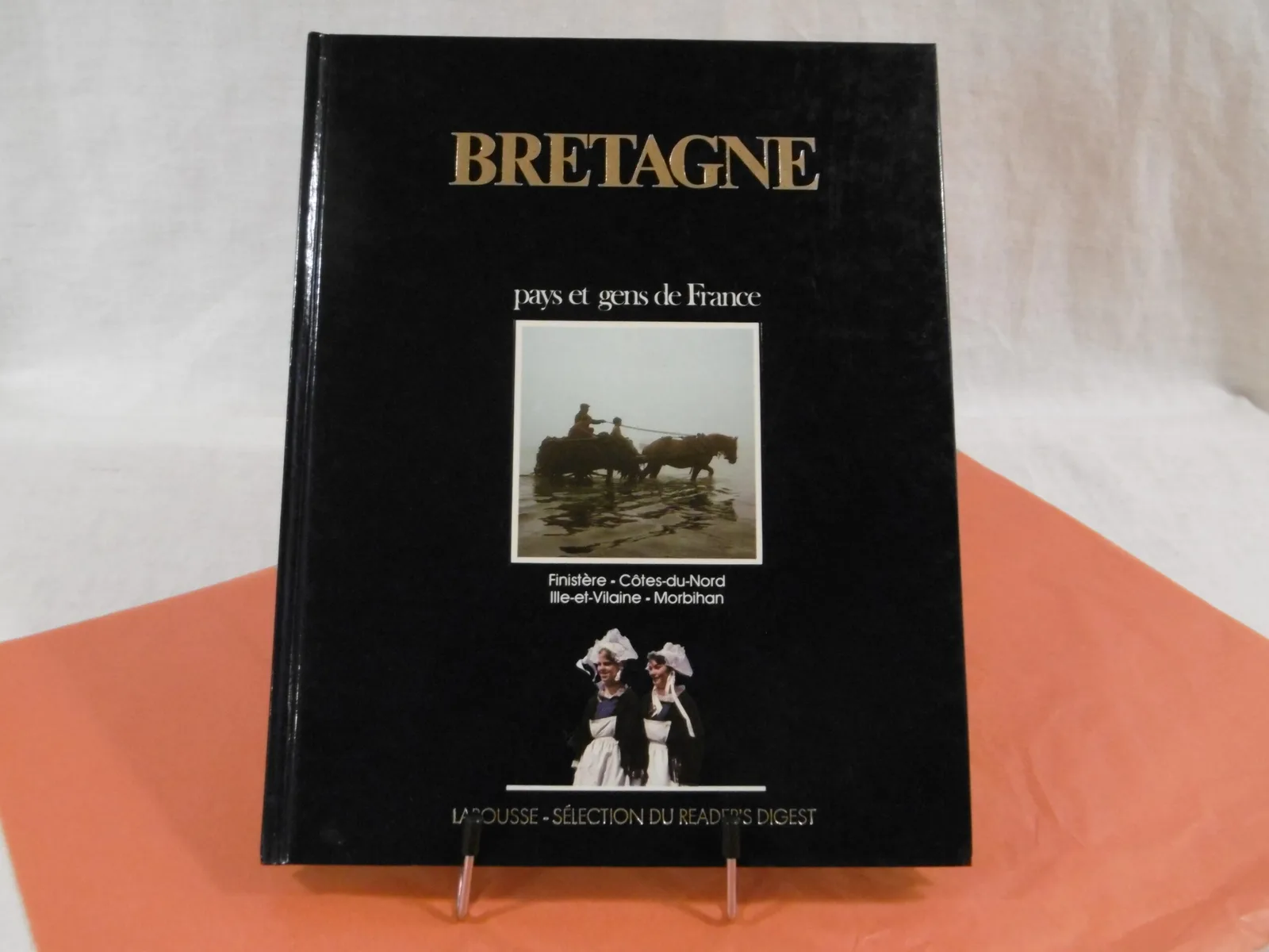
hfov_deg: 49.0
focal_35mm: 38
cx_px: 634
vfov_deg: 37.7
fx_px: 1393
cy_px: 476
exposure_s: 1/30
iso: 400
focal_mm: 6.8
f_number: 3.7
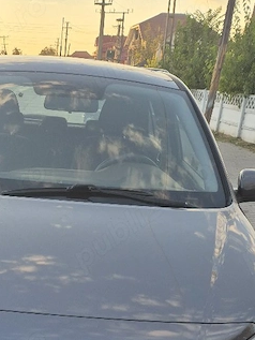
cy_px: 409
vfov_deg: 28.8
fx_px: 569
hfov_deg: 24.4
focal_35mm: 58
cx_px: 19
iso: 25
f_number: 1.8
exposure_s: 1/189
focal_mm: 5.4
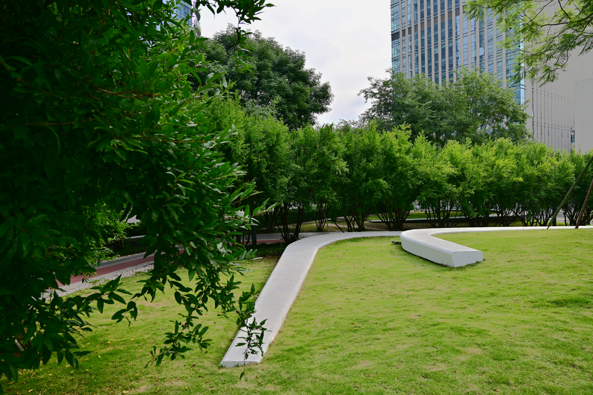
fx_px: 395
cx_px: 296
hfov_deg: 73.7
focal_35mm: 24
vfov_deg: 53.1
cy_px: 198
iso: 100
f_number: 8
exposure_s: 1/80
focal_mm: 24
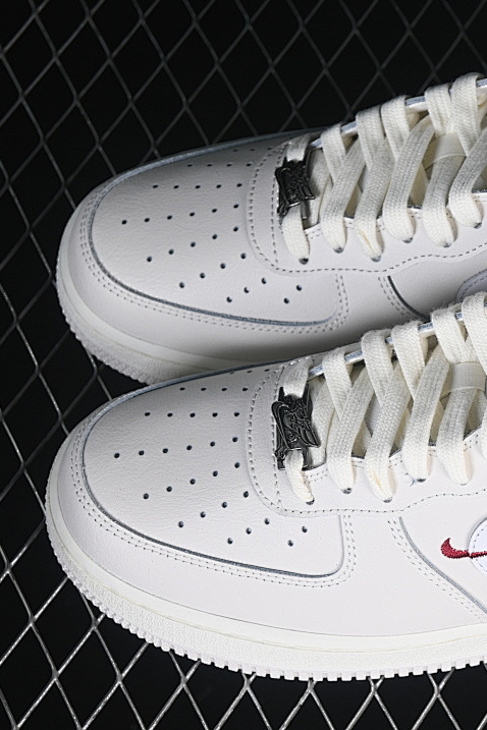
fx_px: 2293
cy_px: 364
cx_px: 484
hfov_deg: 12.0
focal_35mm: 113
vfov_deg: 18.1
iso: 160
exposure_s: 1/80
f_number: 7.1
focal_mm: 50
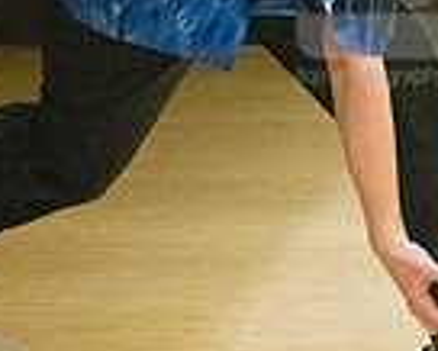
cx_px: 396
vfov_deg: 5.2
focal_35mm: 300
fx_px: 3892
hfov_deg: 6.4
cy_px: -27
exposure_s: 1/1000
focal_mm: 75
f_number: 4.5
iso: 10000
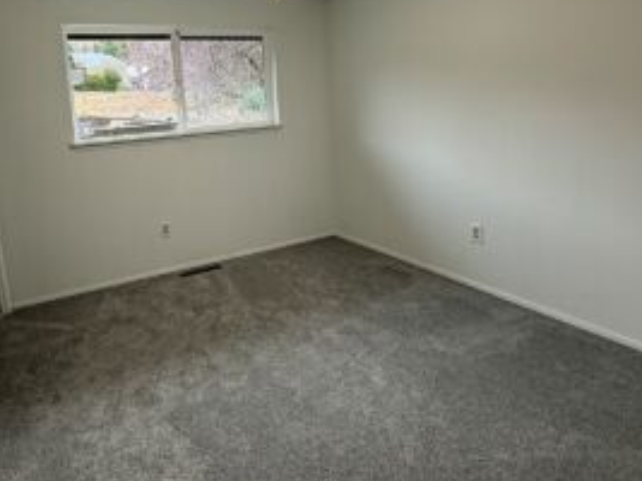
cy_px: 173
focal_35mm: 21
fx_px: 389
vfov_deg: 62.3
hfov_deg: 76.3
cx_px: 209
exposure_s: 1/120
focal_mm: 2.22
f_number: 2.2
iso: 160
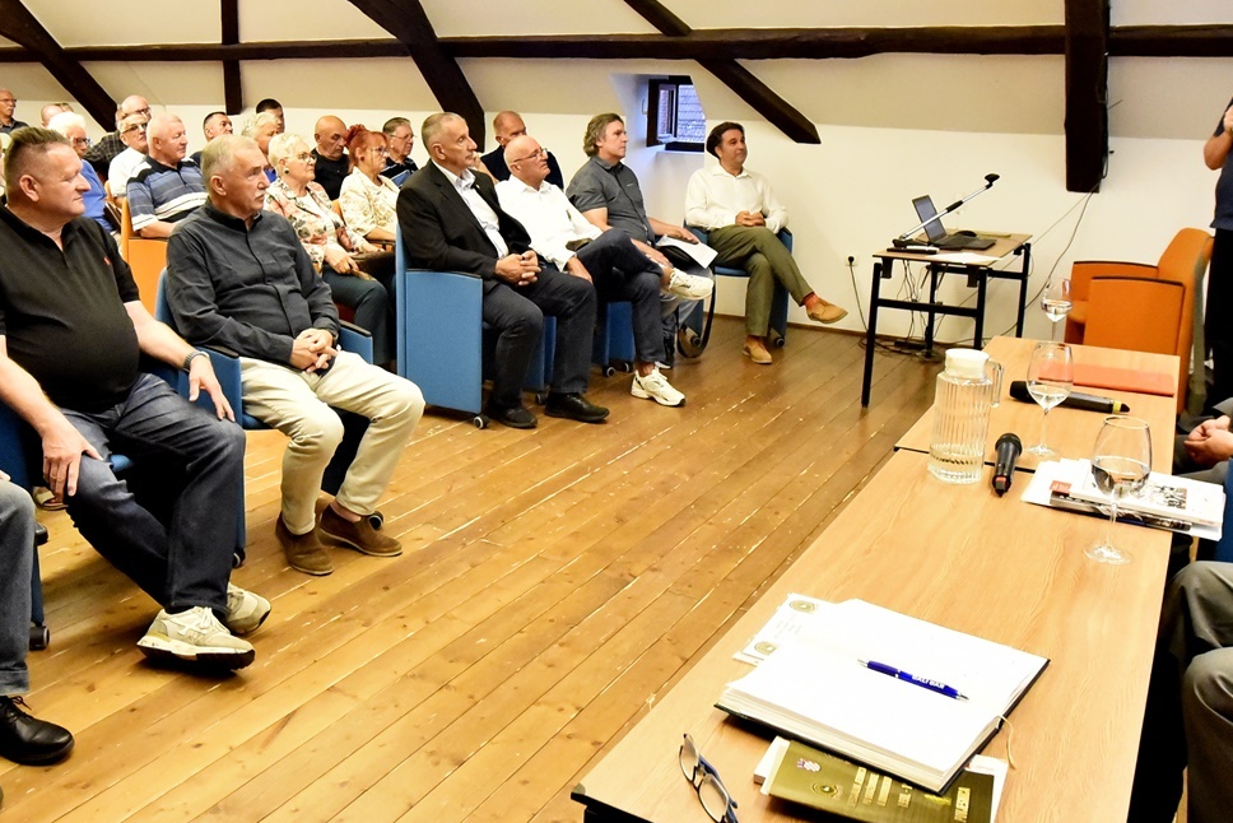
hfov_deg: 59.5
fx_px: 1062
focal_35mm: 31
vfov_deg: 42.0
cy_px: 305
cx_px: 459
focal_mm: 15
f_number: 5.6
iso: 8000
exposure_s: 1/160
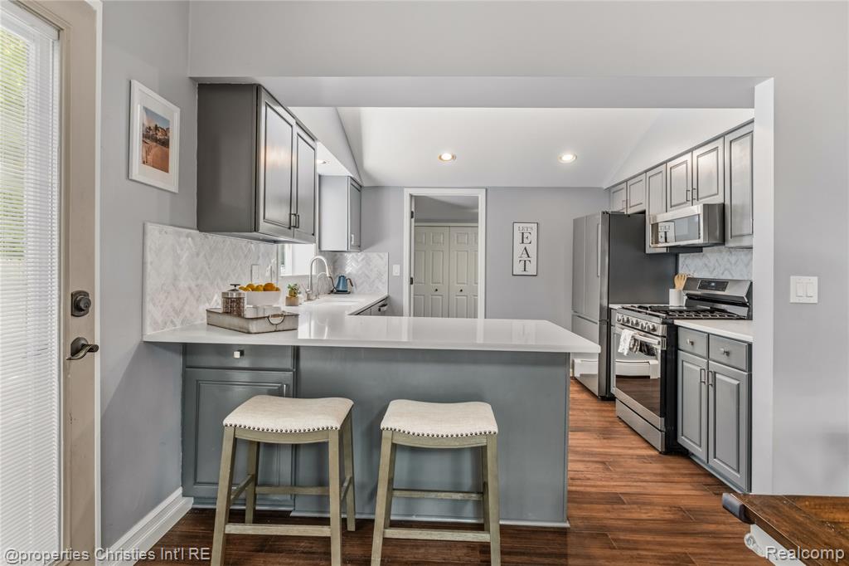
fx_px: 424
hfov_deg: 90.0
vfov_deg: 67.3
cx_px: 424
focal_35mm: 18
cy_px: 283
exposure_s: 1
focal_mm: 12
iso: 500
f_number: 6.4
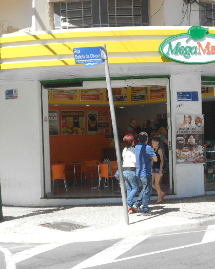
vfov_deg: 25.7
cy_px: 135
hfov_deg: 20.5
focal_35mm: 74
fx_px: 588
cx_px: 167
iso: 80
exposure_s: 1/250
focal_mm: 10
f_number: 4.9
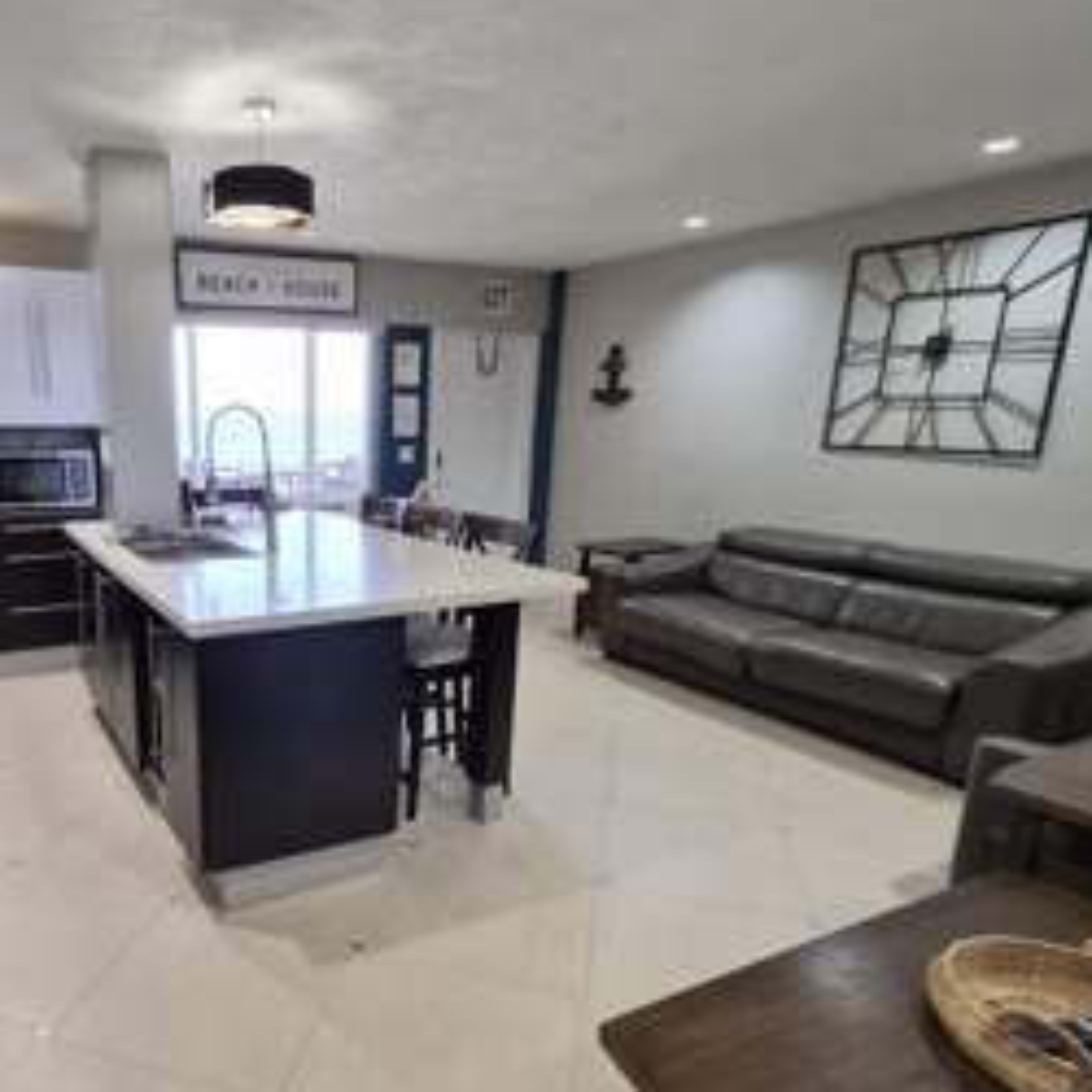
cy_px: 631
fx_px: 785
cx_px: 310
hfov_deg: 66.4
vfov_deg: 69.2
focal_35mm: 22
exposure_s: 1/60
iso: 160
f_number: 2.2
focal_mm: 1.7
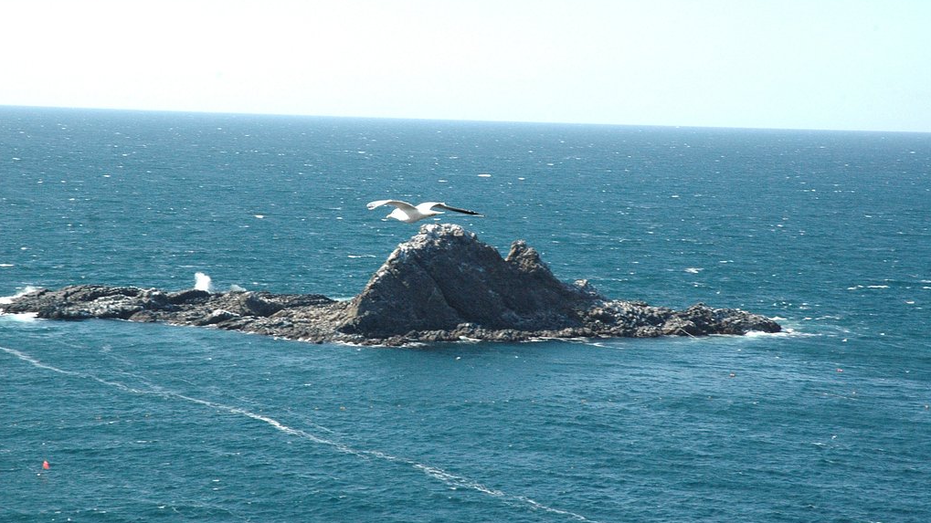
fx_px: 2531
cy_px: 225
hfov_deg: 20.8
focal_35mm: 103
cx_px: 464
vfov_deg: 11.8
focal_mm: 65
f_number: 11
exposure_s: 1/500
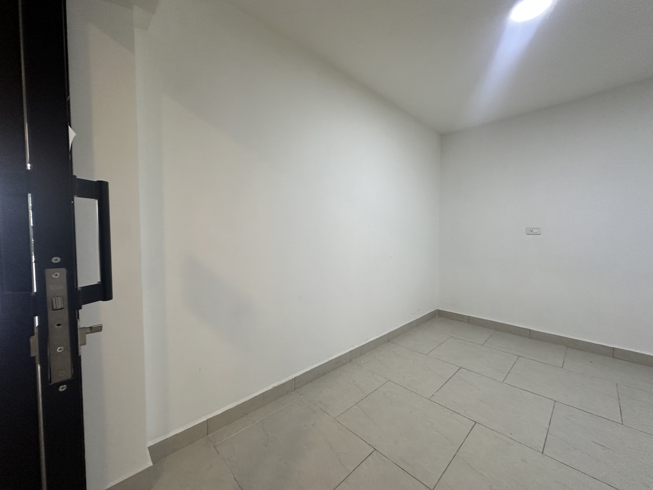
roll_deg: -1.4
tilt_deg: -2.9
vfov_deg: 85.7
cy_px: 245
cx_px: 326
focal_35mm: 14
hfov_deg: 102.1
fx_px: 264
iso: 200
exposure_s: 1/120
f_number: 2.2
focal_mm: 2.22
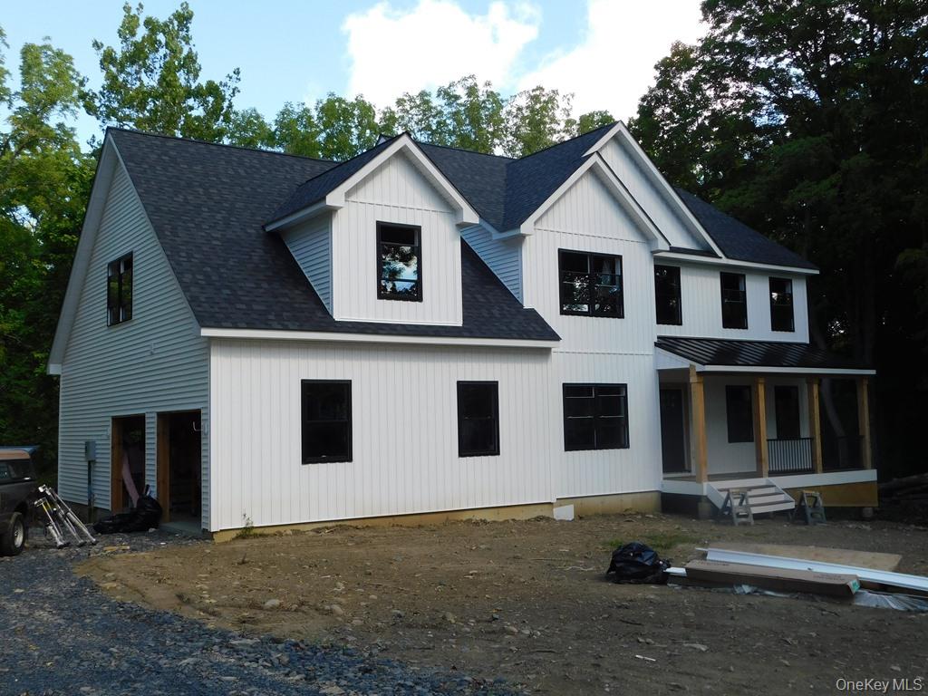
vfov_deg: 39.7
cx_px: 464
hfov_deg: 51.4
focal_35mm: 36
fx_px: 965
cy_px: 348
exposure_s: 1/400
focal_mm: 6.3
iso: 125
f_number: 3.5
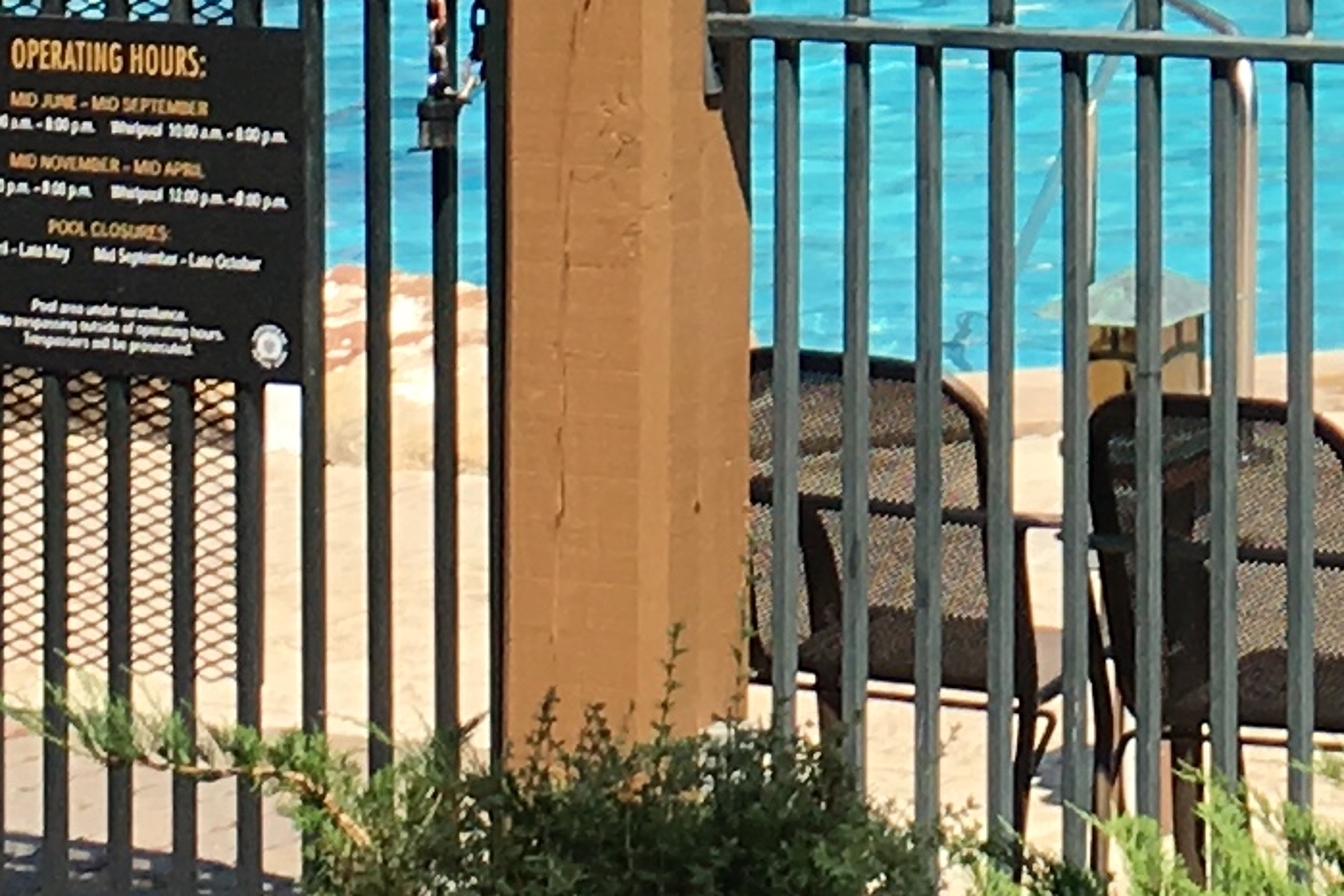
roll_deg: +1.0
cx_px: 1804
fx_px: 6495
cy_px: -746
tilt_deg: +0.5
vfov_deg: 7.6
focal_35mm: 174
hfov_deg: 11.5
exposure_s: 1/1183
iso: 25
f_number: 2.2
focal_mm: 4.15
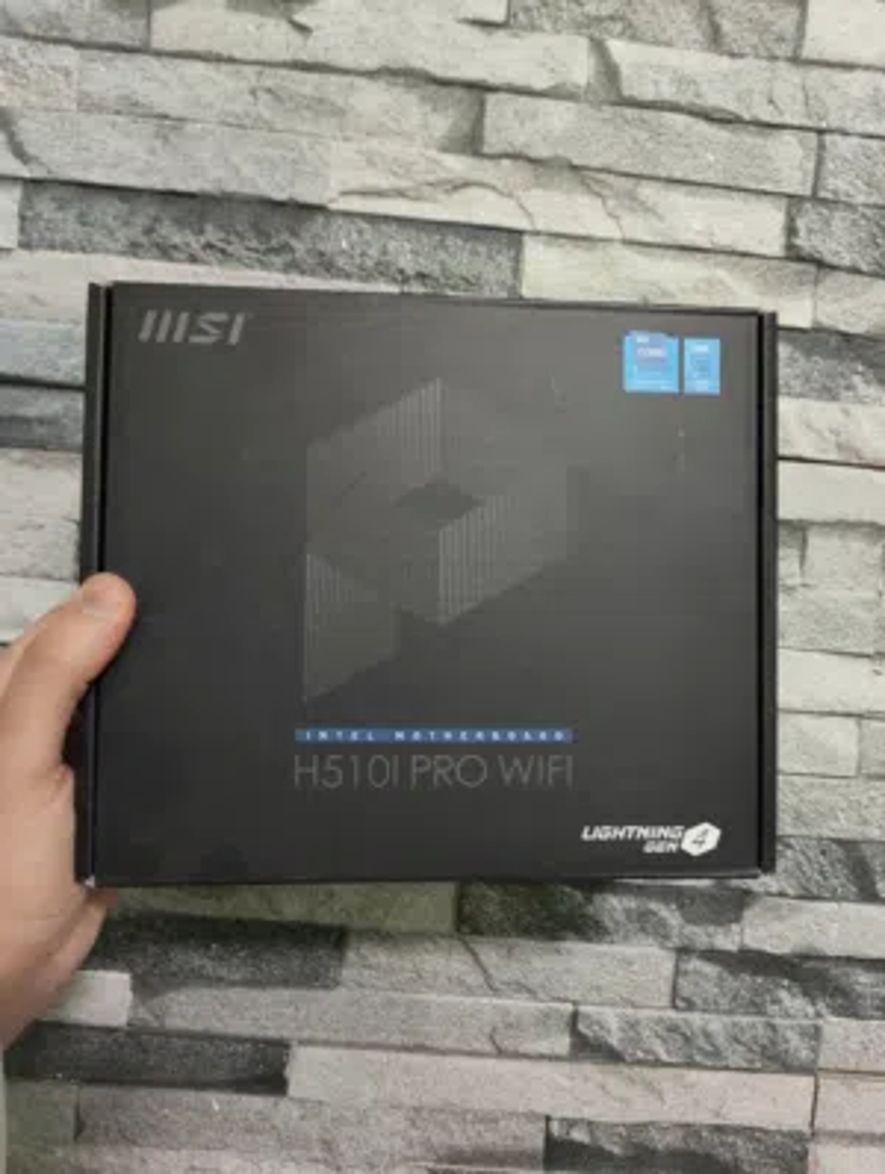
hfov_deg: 57.0
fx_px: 816
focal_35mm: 24
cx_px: 442
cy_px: 587
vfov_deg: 71.5
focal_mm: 5.56
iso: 599
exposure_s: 1/33.3
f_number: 1.88
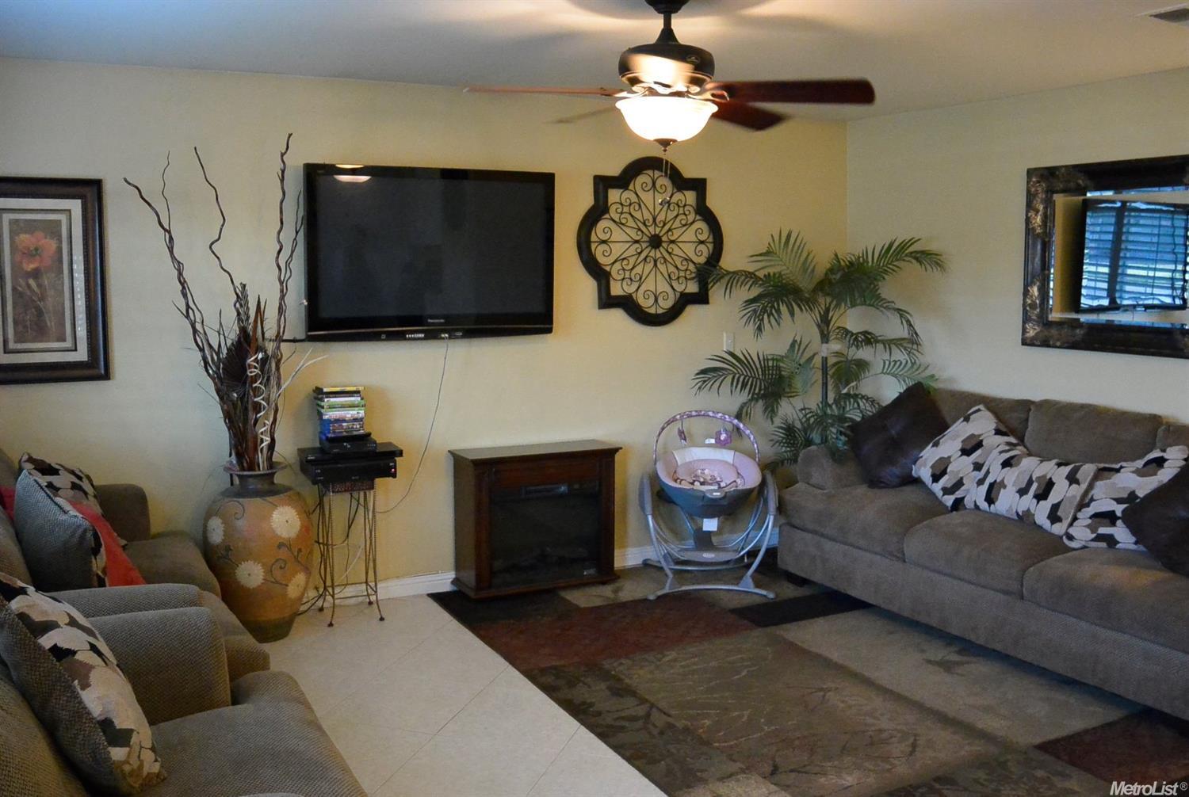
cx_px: 594
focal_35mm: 32
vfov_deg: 41.3
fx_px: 1059
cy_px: 398
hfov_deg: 58.6
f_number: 3.8
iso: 2800
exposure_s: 1/60
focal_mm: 12
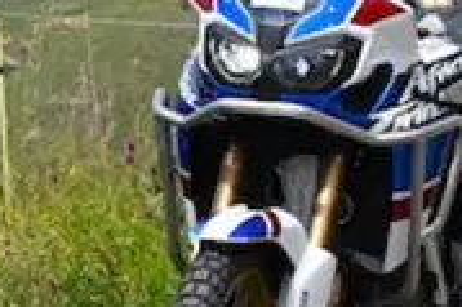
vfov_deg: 3.8
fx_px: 4641
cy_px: -85
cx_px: -52
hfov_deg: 5.7
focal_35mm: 362
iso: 560
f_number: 11
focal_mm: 54
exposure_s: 1/1000
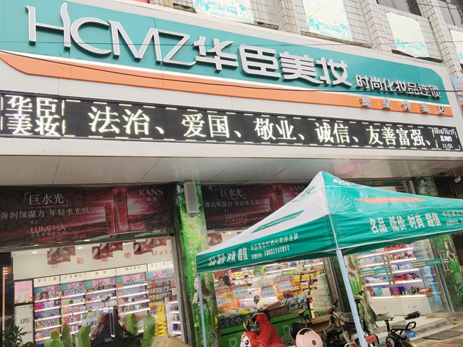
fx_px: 388
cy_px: 174
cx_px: 232
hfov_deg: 61.7
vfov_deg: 48.2
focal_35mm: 29
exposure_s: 1/100
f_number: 2.2
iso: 32
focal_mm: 4.15
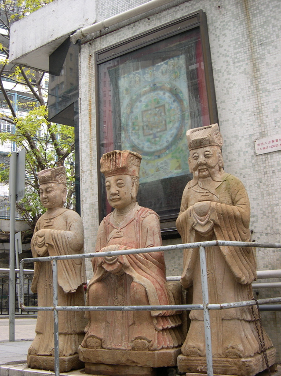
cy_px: 188
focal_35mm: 38
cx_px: 140
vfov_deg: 49.0
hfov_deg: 37.7
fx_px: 412
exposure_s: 1/53.1
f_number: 2.8
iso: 100
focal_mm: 8
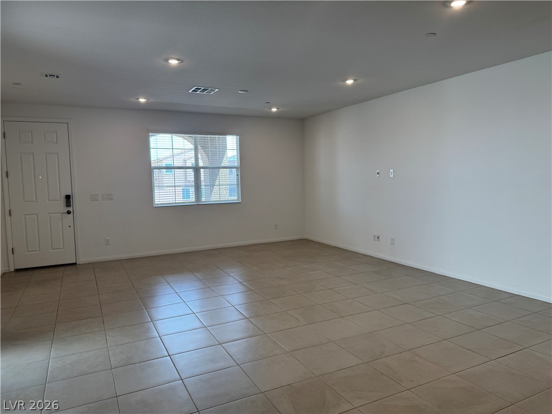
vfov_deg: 56.8
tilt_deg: -5.6
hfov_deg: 71.6
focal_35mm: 24
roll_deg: +1.6
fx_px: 383
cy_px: 207
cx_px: 276
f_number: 1.78
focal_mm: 6.76
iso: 100
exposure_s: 1/141
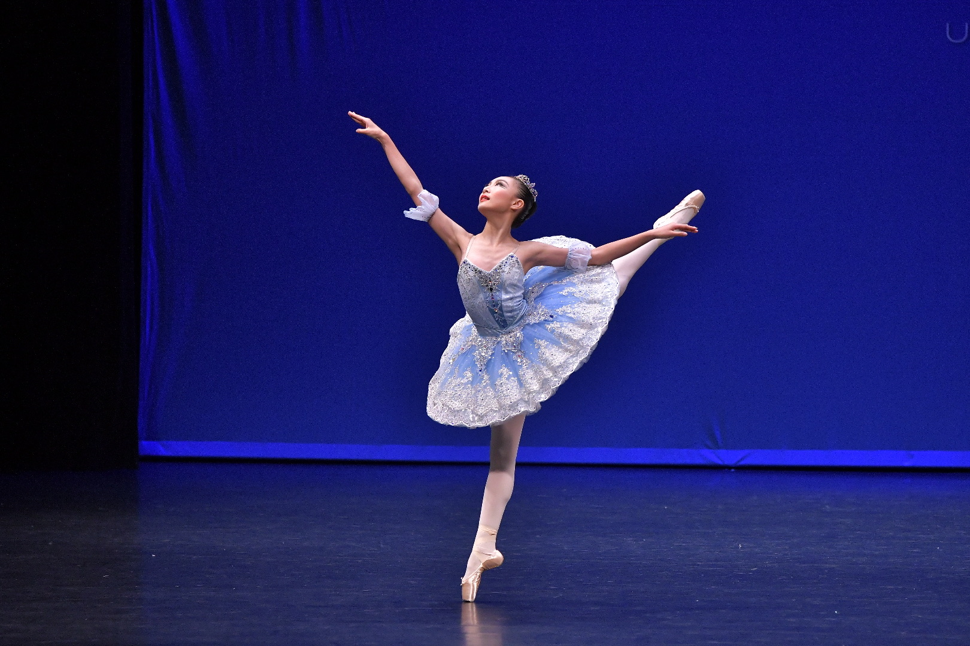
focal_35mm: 255
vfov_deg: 5.4
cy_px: 323
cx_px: 485
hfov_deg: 8.1
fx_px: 6870
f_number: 3.2
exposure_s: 1/1250
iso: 1600
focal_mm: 170
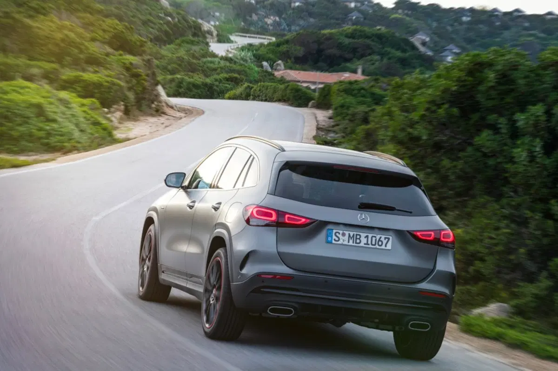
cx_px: 279
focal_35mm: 122
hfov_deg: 16.8
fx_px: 1890
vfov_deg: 11.2
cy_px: 186
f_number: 16
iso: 100
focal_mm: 122
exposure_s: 1/13
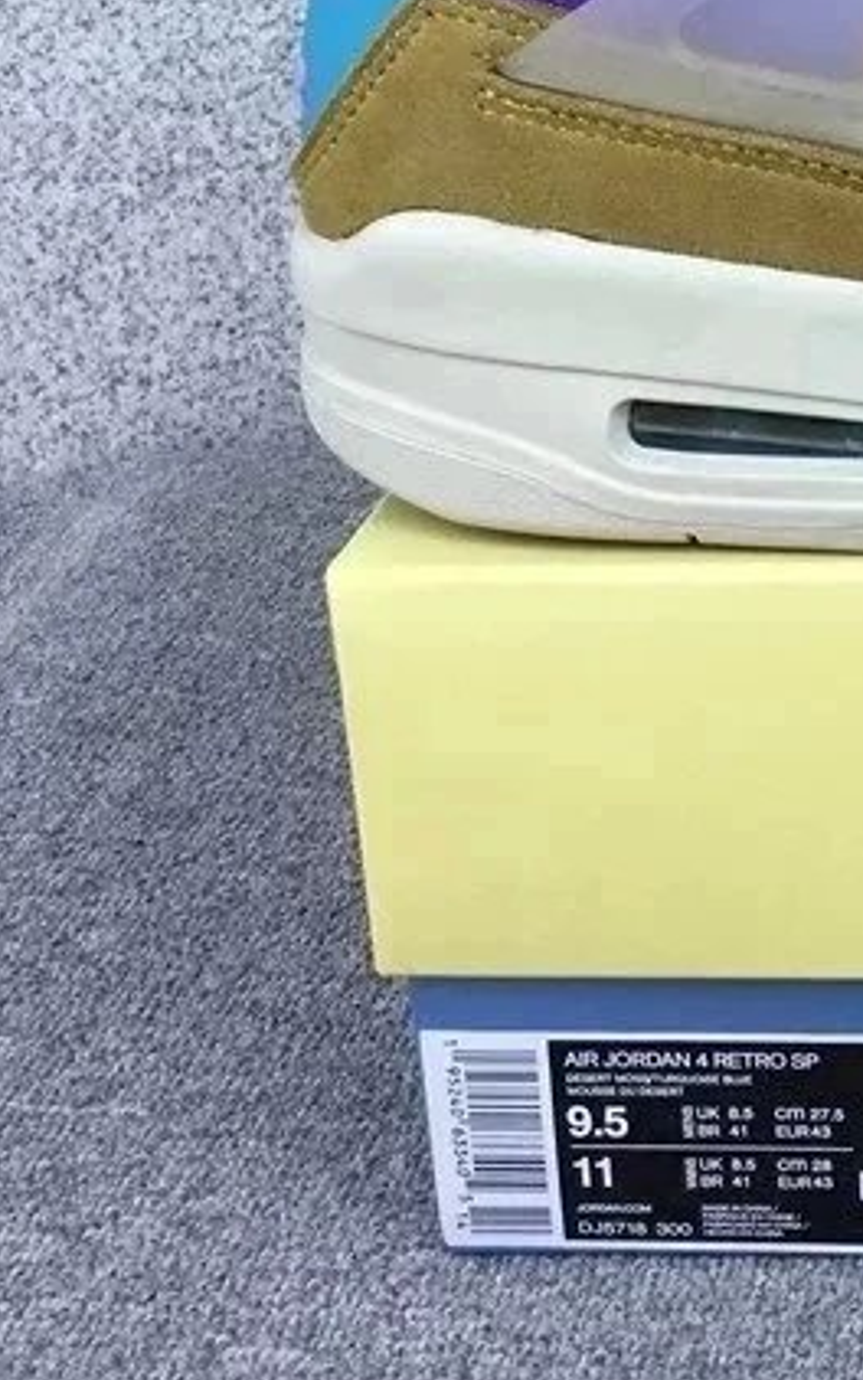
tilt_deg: -20.3
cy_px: 338
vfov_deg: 28.9
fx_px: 2632
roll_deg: +0.7
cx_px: 1236
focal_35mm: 70
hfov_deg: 17.1
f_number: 2.4
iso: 25
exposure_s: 1/248
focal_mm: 3.3
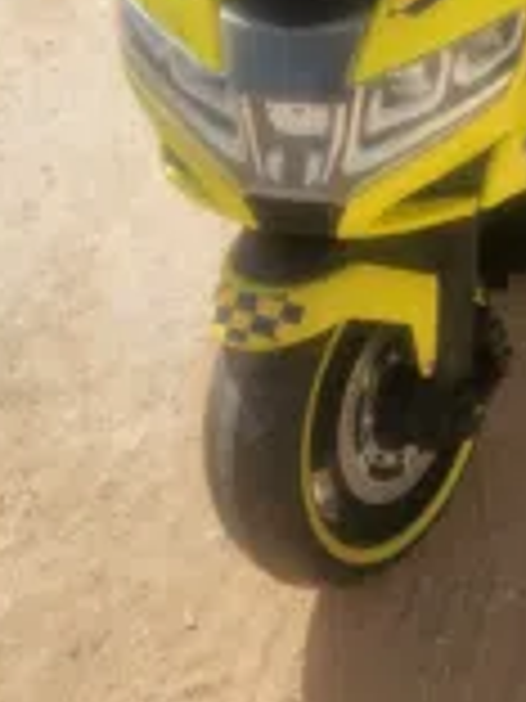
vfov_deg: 31.2
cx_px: 463
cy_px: 72
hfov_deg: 24.2
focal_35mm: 59
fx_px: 1195
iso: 20
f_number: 1.8
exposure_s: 1/1297
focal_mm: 5.4
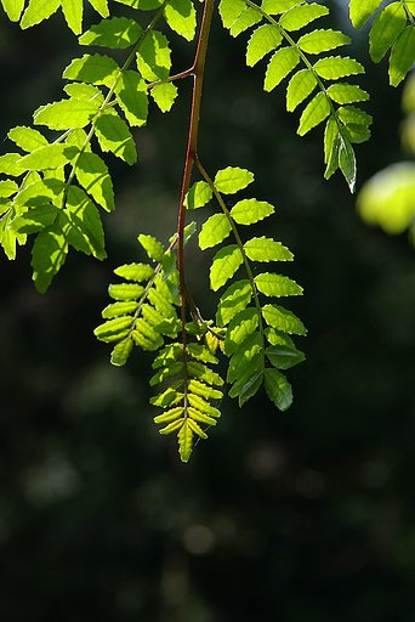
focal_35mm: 112
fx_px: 1943
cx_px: 208
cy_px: 311
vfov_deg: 18.2
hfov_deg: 12.2
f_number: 6.3
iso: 200
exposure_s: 1/320
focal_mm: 75
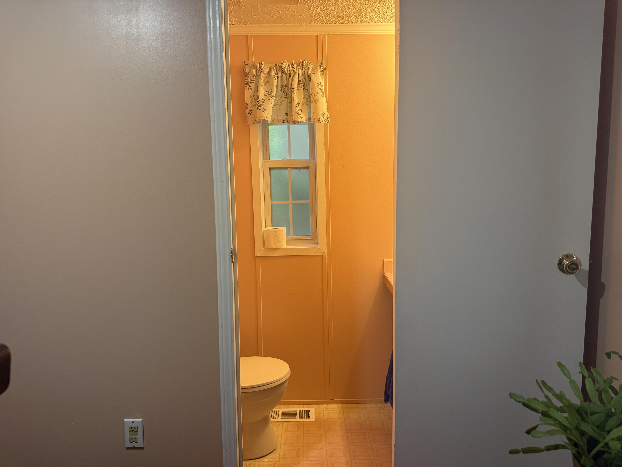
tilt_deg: -6.2
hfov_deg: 71.6
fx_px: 431
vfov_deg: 56.8
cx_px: 311
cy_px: 234
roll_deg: +1.5
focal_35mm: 24
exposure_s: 1/60
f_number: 1.78
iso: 160
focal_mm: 6.76
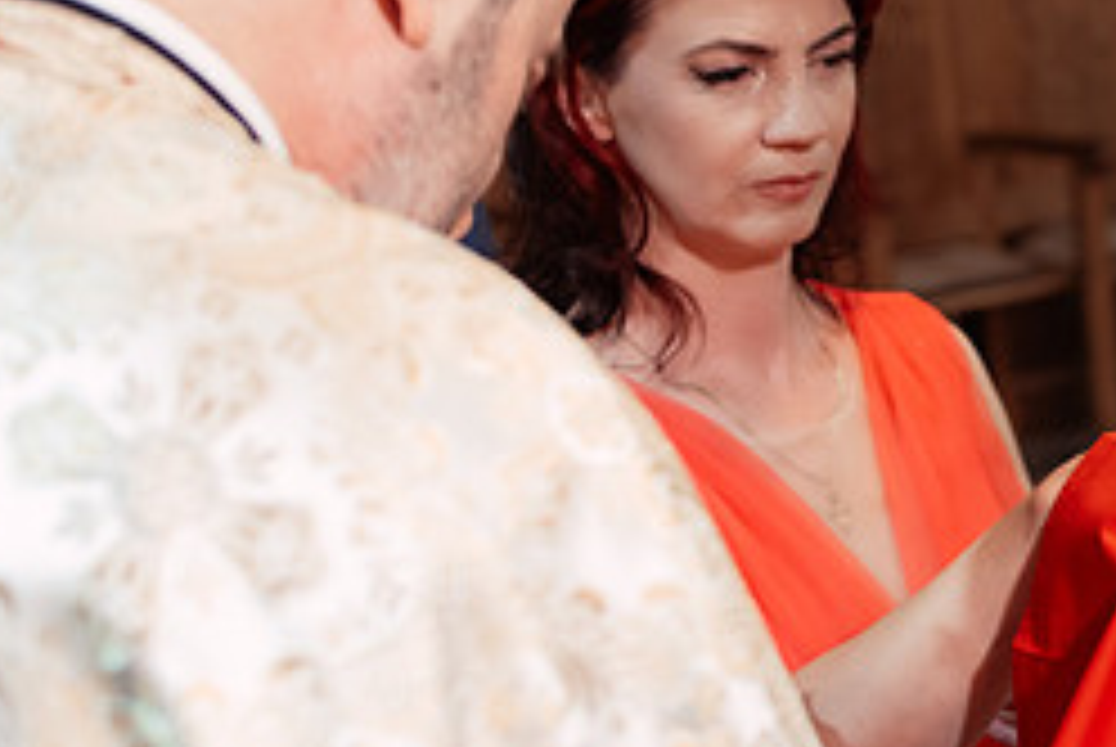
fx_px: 2948
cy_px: 412
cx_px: 1420
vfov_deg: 14.4
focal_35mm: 95
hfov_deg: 19.8
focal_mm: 35
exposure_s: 1/250
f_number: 2.8
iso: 1600
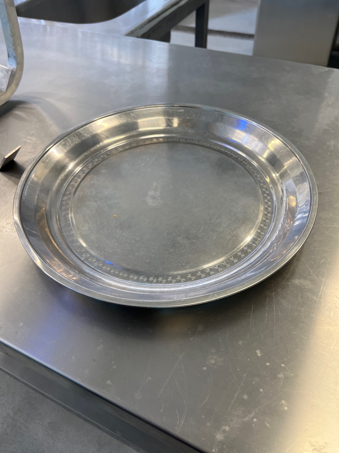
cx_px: 170
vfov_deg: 67.3
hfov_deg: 53.0
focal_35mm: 26
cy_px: 226
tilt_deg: -47.1
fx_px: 340
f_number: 1.6
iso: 100
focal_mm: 5.1
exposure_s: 1/100
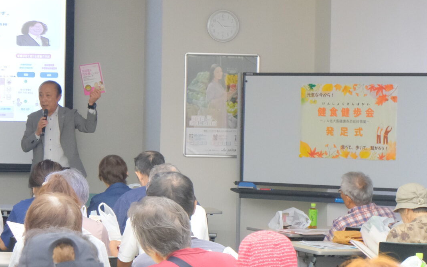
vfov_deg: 9.2
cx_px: -10
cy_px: 122
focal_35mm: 142
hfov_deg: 14.5
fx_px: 1652
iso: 5000
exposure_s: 1/110
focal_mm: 38.5
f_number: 5.2
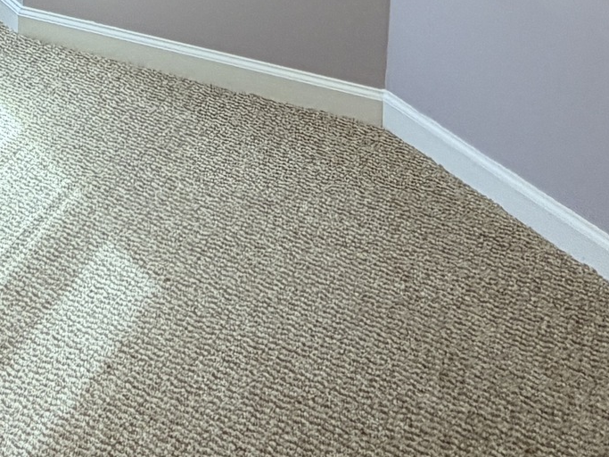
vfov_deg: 17.2
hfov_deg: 29.0
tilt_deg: -3.6
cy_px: -452
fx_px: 1108
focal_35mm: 63
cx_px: 18
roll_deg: -0.8
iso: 125
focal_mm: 2.22
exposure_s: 1/120
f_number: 2.2
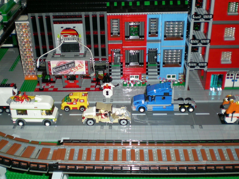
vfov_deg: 30.2
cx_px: 107
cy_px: 75
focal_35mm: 48
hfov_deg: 39.6
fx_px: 331
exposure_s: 1/60
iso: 50
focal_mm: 6.3
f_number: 3.1
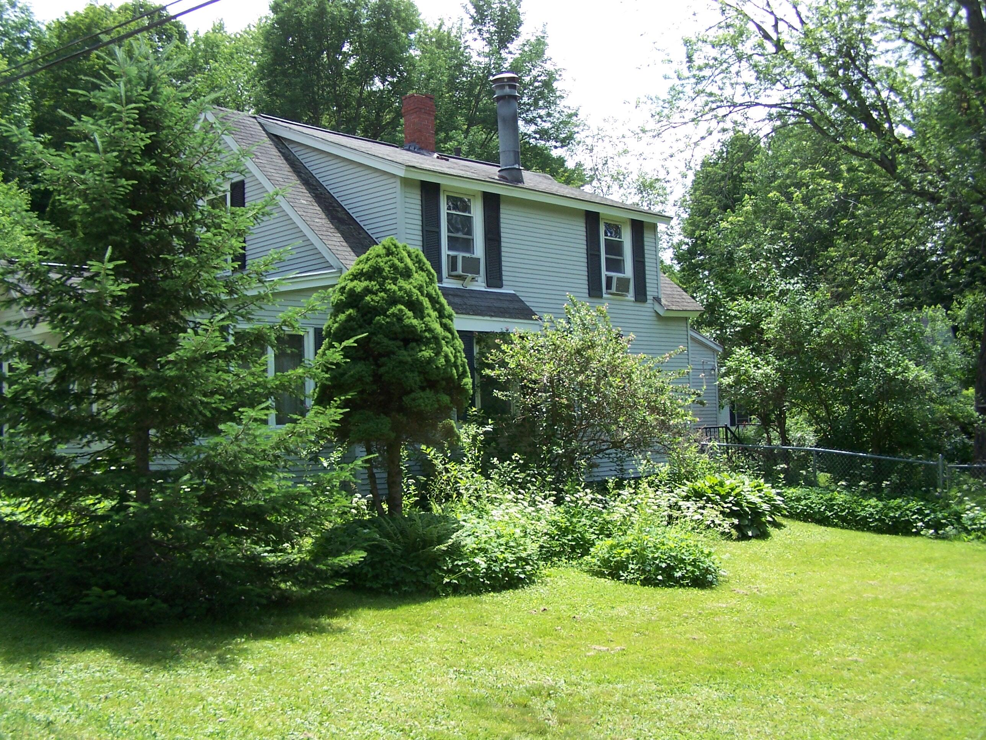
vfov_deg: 37.7
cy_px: 370
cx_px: 493
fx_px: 1082
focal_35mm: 38
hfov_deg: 49.0
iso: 80
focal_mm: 6.3
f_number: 2.8
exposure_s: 1/350
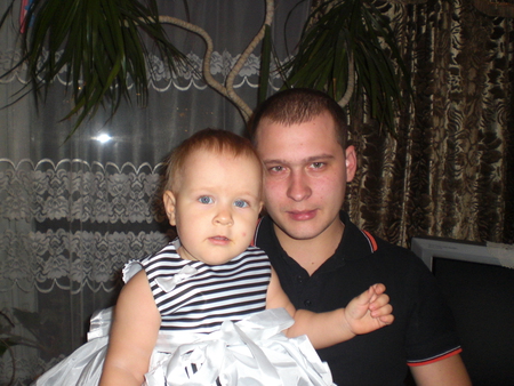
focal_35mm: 38
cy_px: 193
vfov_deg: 37.8
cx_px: 257
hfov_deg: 49.0
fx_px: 565
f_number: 3.1
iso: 200
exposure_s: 1/60
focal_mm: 6.3
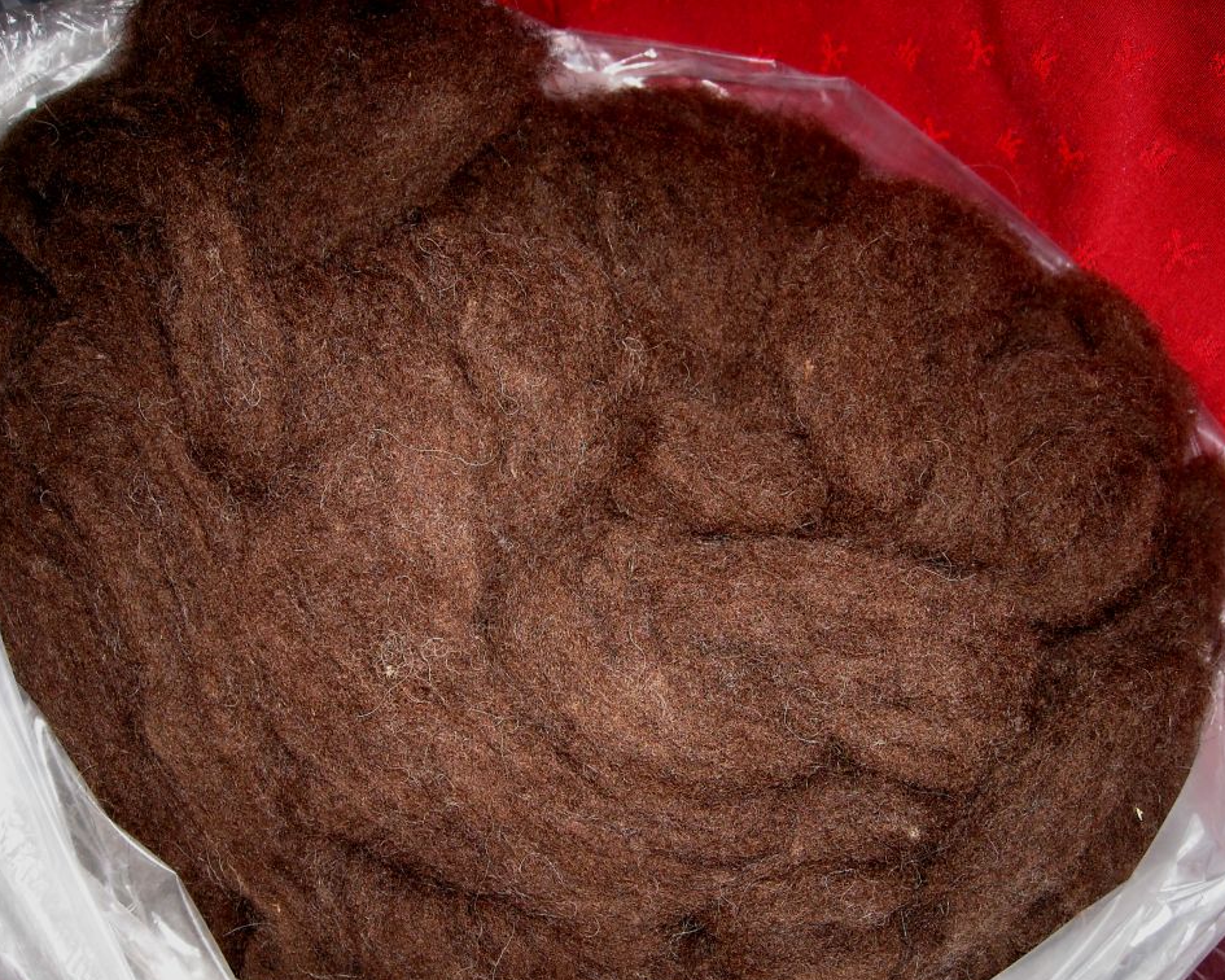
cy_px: 496
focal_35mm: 37
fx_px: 1341
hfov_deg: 49.1
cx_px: 576
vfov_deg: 40.1
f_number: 2.8
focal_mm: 5.7
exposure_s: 1/60
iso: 200
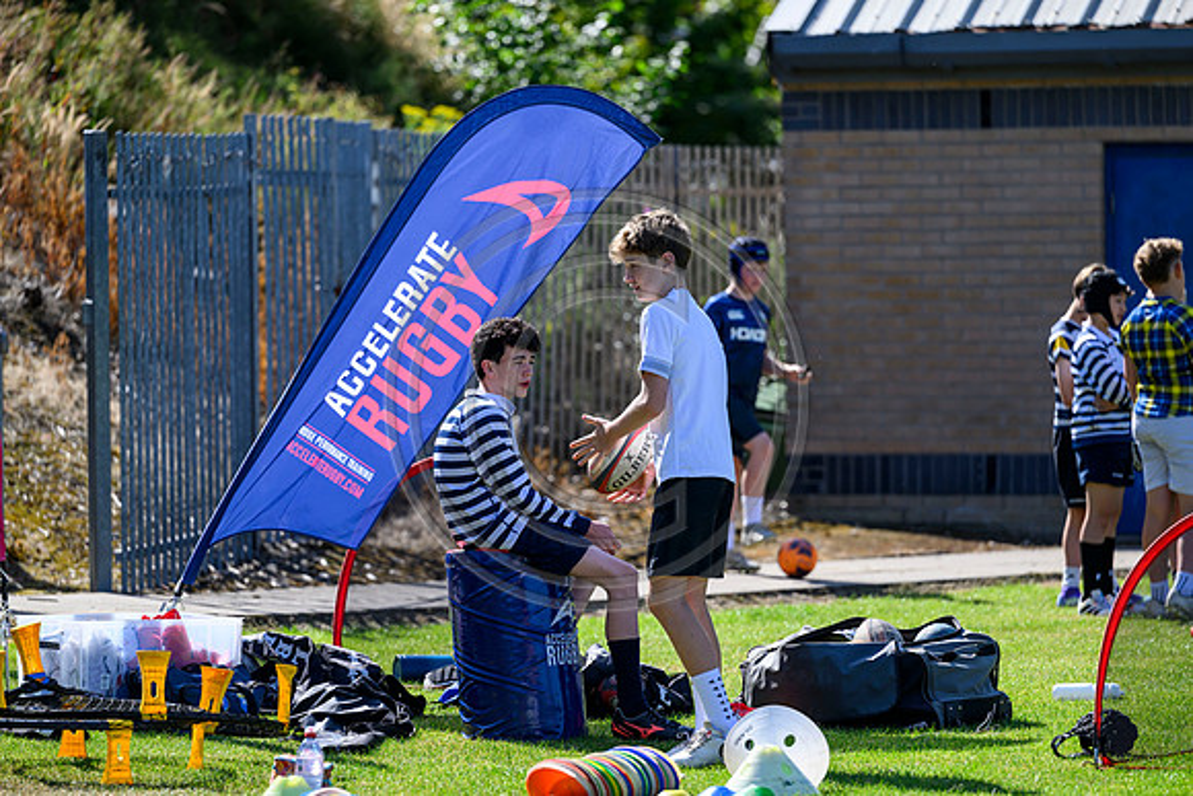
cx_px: 596
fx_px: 6629
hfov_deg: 10.3
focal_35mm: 200
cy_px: 398
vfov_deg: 6.9
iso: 500
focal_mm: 200
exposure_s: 1/3200
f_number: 3.5
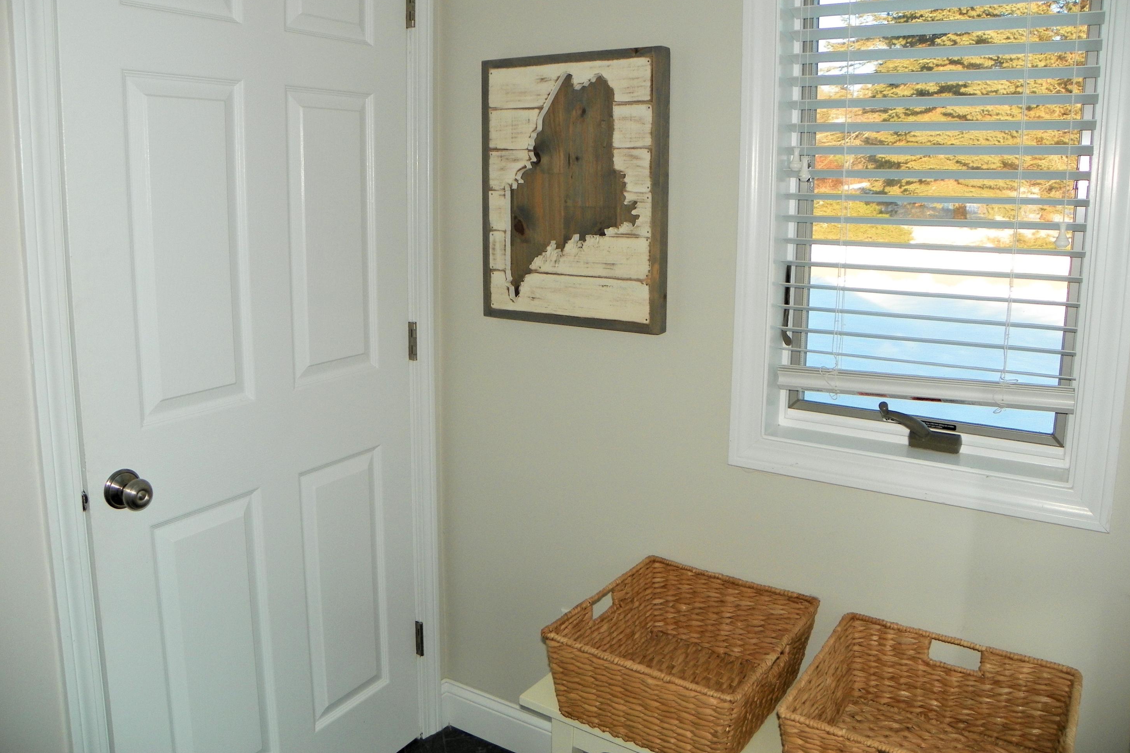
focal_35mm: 28
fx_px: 879
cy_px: 321
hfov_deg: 65.5
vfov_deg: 46.3
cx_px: 572
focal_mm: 4.6
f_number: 2.8
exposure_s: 1/125
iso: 64
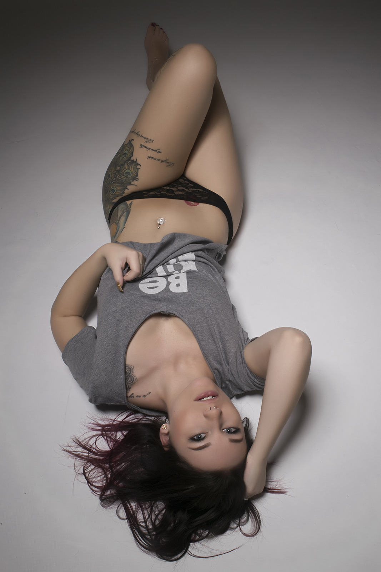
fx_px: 714
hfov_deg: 29.9
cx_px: 190
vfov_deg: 43.6
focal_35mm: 45
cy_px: 286
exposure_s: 1/100
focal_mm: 30
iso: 200
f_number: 18
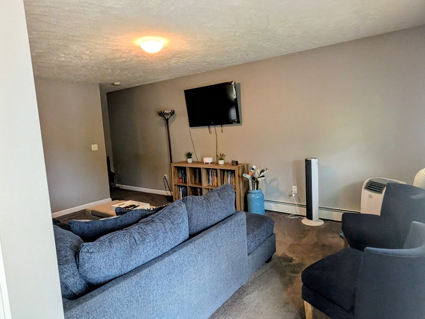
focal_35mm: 16
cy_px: 160
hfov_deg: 94.5
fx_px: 196
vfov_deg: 78.1
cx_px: 212
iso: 387
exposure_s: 1/120
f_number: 2.2
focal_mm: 2.22
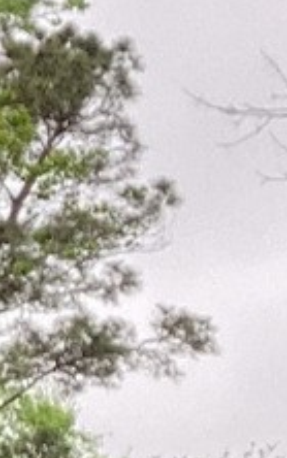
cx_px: -762
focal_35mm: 237
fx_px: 2962
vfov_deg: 8.8
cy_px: 338
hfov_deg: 5.1
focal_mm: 3.3
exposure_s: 1/191
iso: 25
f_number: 2.4
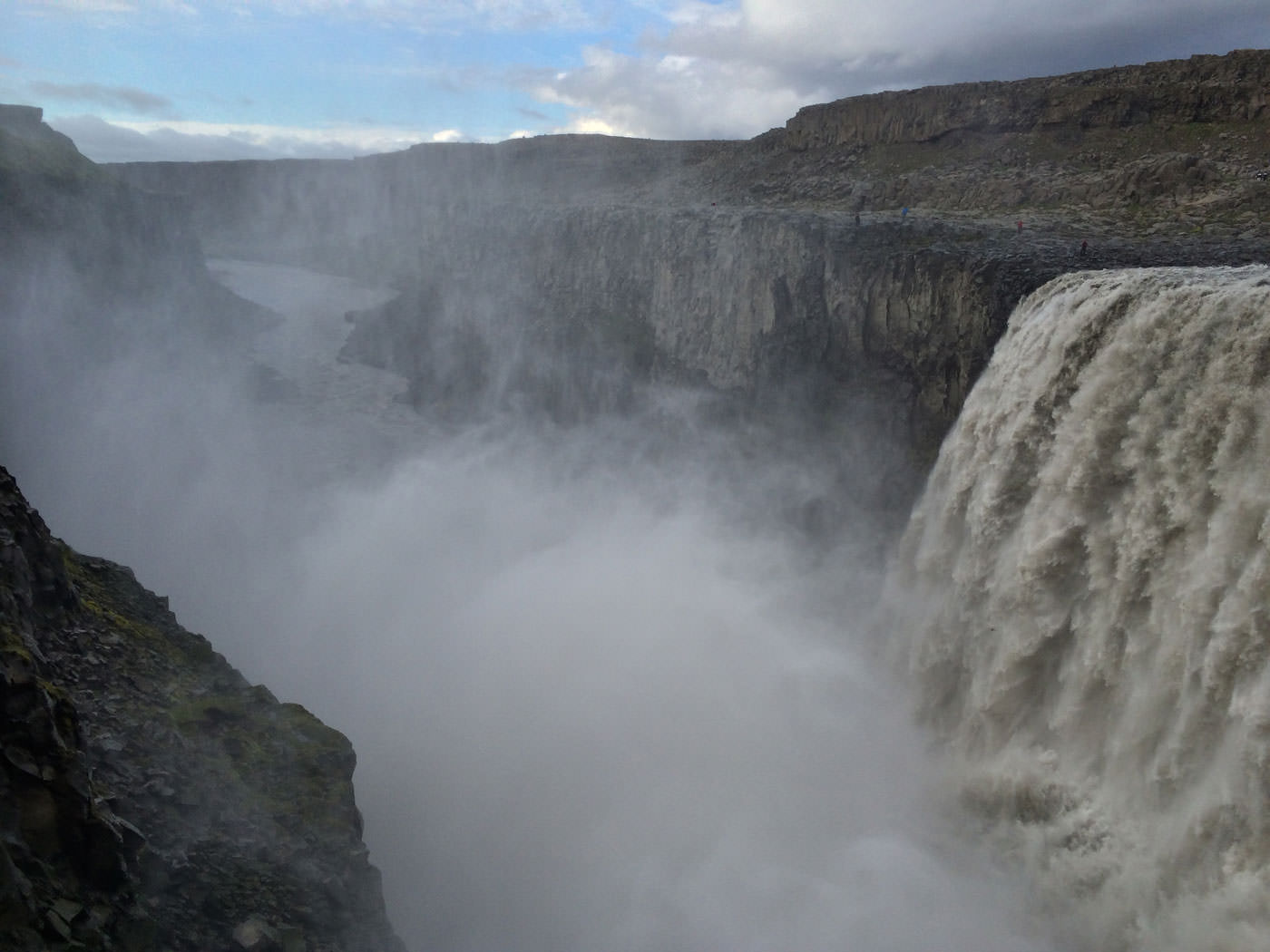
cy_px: 476
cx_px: 635
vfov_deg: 46.8
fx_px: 1101
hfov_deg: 60.0
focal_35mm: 30
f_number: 2.2
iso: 40
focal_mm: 4.12
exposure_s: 1/1466
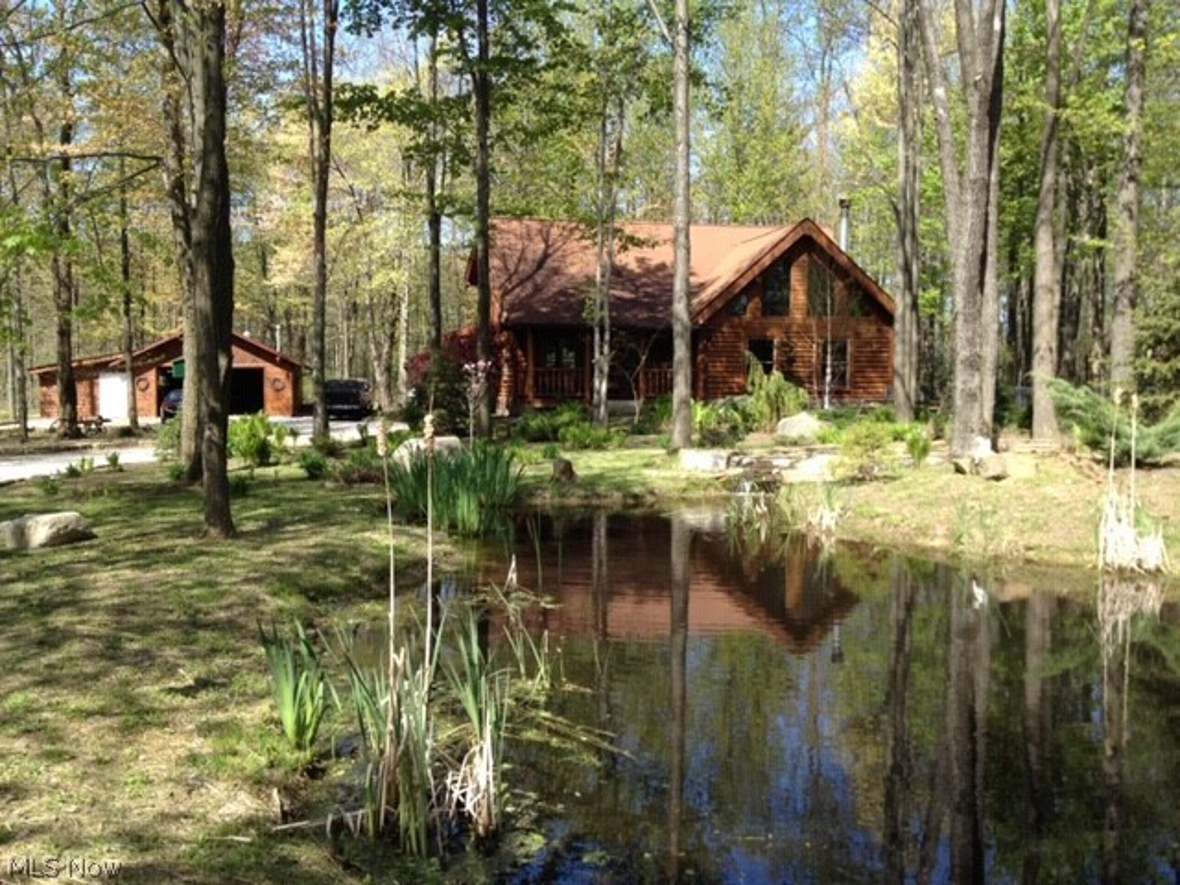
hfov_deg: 52.6
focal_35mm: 35
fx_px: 1193
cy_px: 442
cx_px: 590
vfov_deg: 40.7
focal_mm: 4.28
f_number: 2.4
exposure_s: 1/506
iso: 64
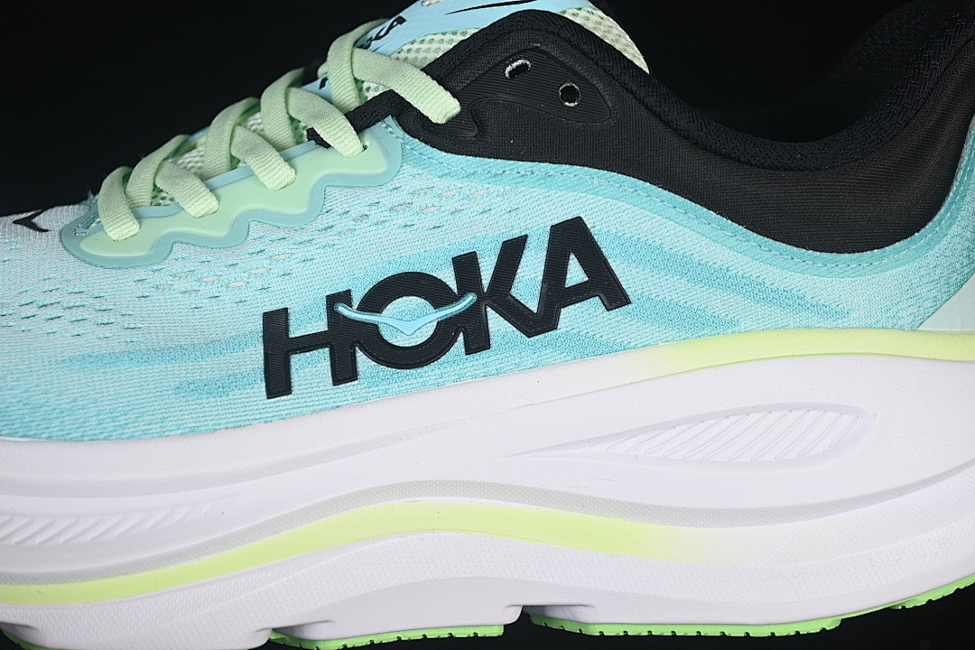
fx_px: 2031
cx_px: 488
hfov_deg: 27.0
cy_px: 325
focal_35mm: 75
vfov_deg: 18.2
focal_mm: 50
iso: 160
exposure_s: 1/80
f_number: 7.1
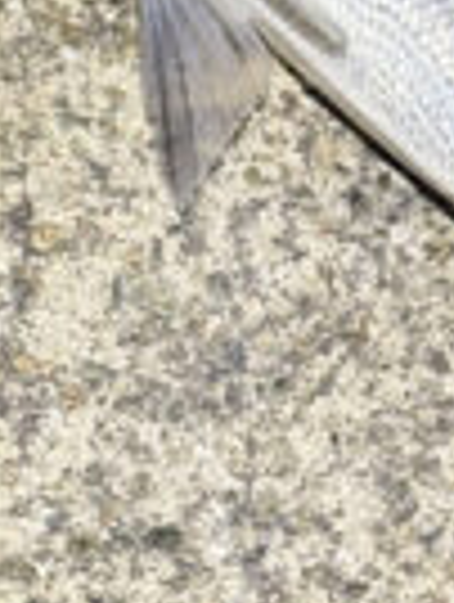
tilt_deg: -56.7
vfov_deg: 8.5
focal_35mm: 232
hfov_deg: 6.4
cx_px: 490
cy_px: 112
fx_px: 4044
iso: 40
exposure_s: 1/111
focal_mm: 5.96
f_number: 1.6
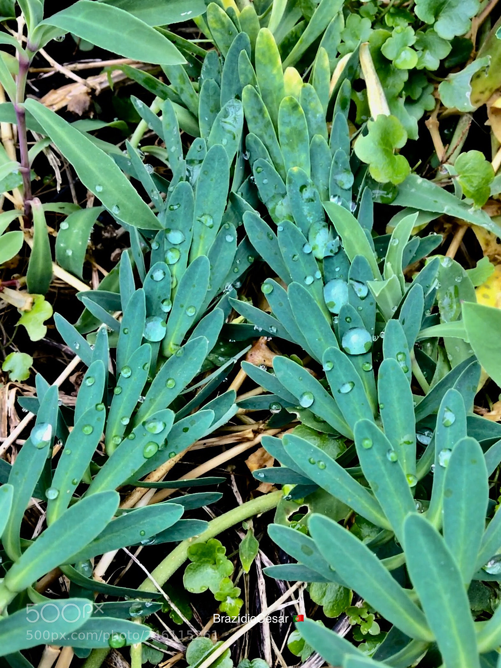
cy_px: 334
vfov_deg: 61.7
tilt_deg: -71.9
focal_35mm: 29
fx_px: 560
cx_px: 250
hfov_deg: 48.2
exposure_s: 1/103
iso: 25
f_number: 2.2
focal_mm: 4.15
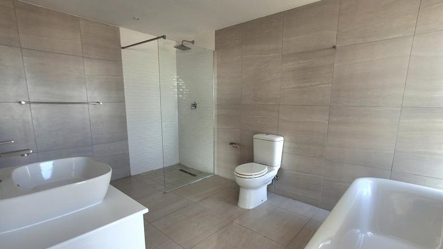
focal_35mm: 18
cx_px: 224
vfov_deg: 60.7
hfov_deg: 92.7
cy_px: 144
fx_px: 211
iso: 40
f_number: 2.2
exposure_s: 1/50
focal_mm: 1.64
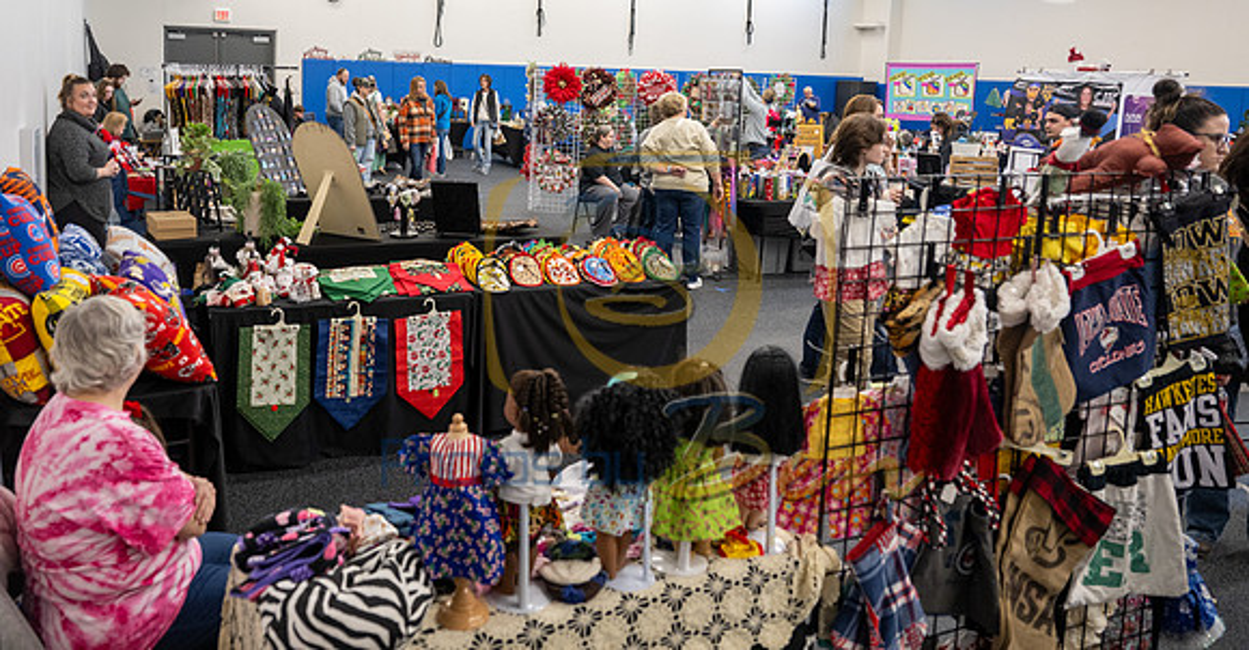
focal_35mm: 29
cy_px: 175
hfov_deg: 66.3
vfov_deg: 37.0
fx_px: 951
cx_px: 536
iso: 1250
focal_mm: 24
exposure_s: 1/125
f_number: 3.5
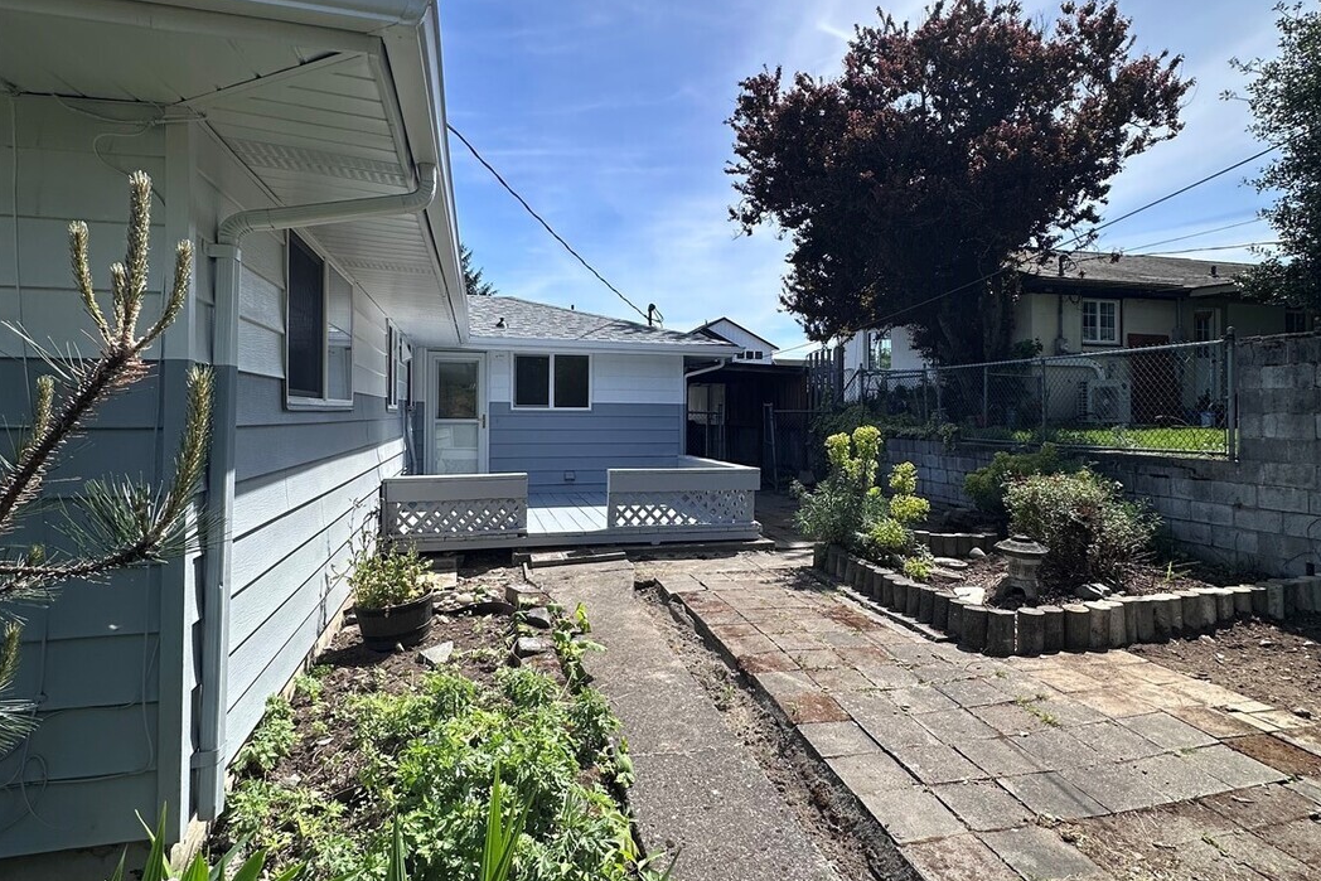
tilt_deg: +0.5
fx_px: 734
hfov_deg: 84.0
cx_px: 674
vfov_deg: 61.9
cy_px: 408
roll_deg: -2.0
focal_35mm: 20
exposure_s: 1/1195
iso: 40
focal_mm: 2.22
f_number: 2.2
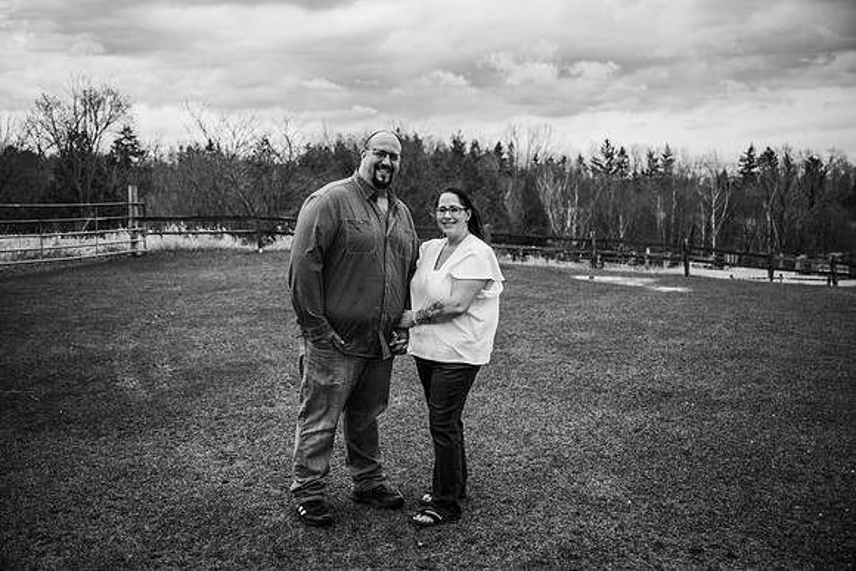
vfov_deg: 38.9
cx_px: 428
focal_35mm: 34
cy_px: 286
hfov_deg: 55.8
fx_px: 809
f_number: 3.2
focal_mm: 34
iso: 200
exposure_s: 1/400
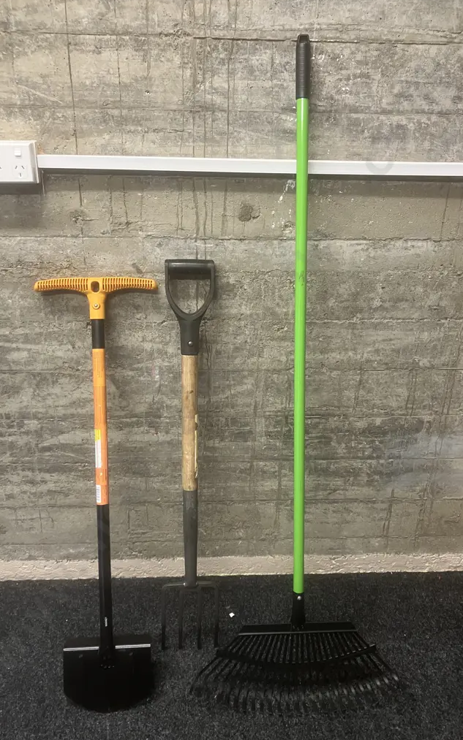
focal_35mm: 30
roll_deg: -1.7
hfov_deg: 41.8
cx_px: 222
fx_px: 606
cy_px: 370
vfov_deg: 62.9
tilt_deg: -22.7
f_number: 1.8
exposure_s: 1/50
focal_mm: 3.99
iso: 160
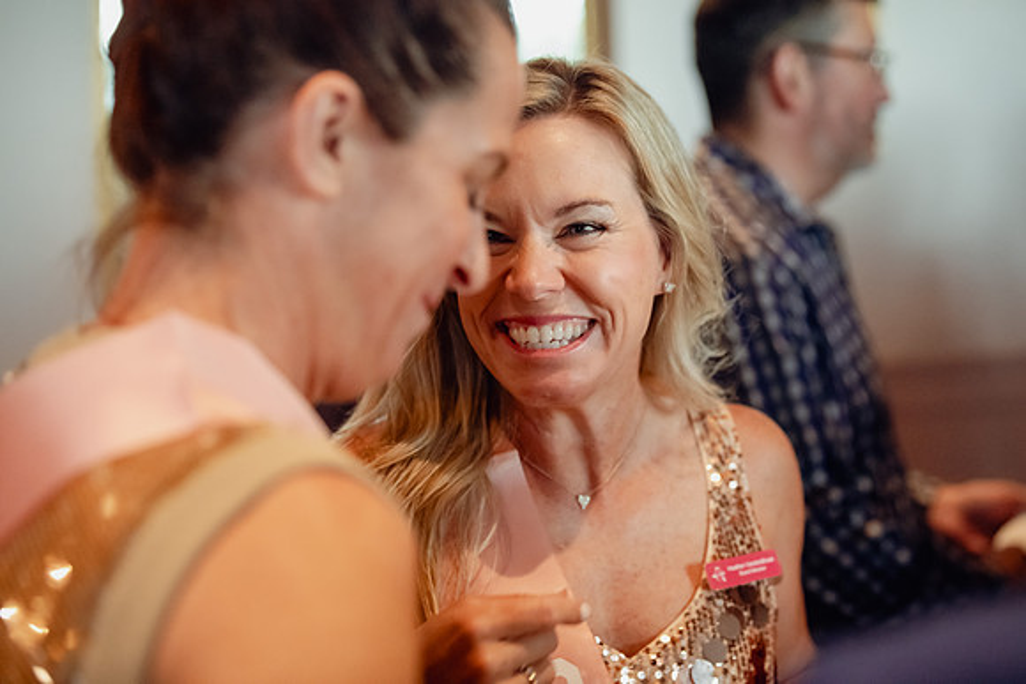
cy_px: 325
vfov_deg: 18.6
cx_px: 539
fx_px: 2095
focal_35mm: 73
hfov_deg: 27.5
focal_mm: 70
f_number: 2.8
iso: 6400
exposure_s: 1/200
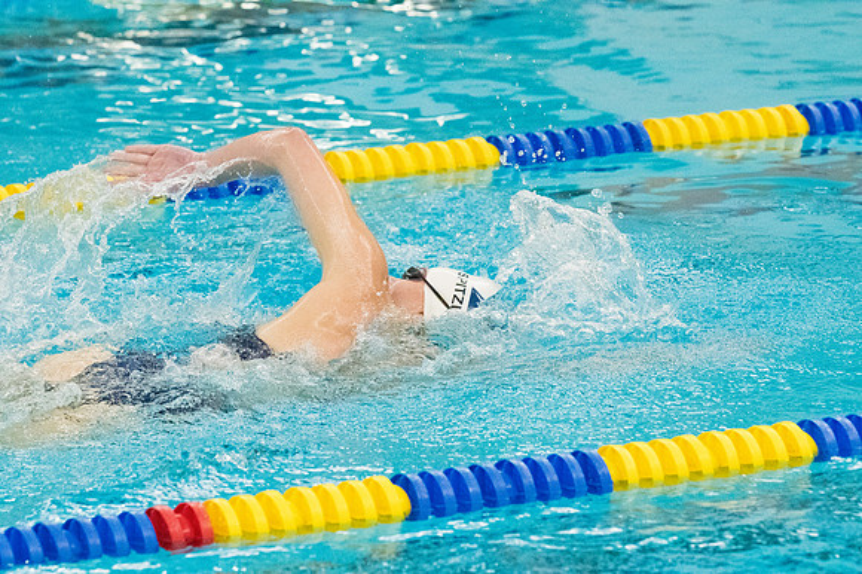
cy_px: 287
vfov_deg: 5.9
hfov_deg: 8.9
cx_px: 431
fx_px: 5552
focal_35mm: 232
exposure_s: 1/1250
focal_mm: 155
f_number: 4.5
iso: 8000
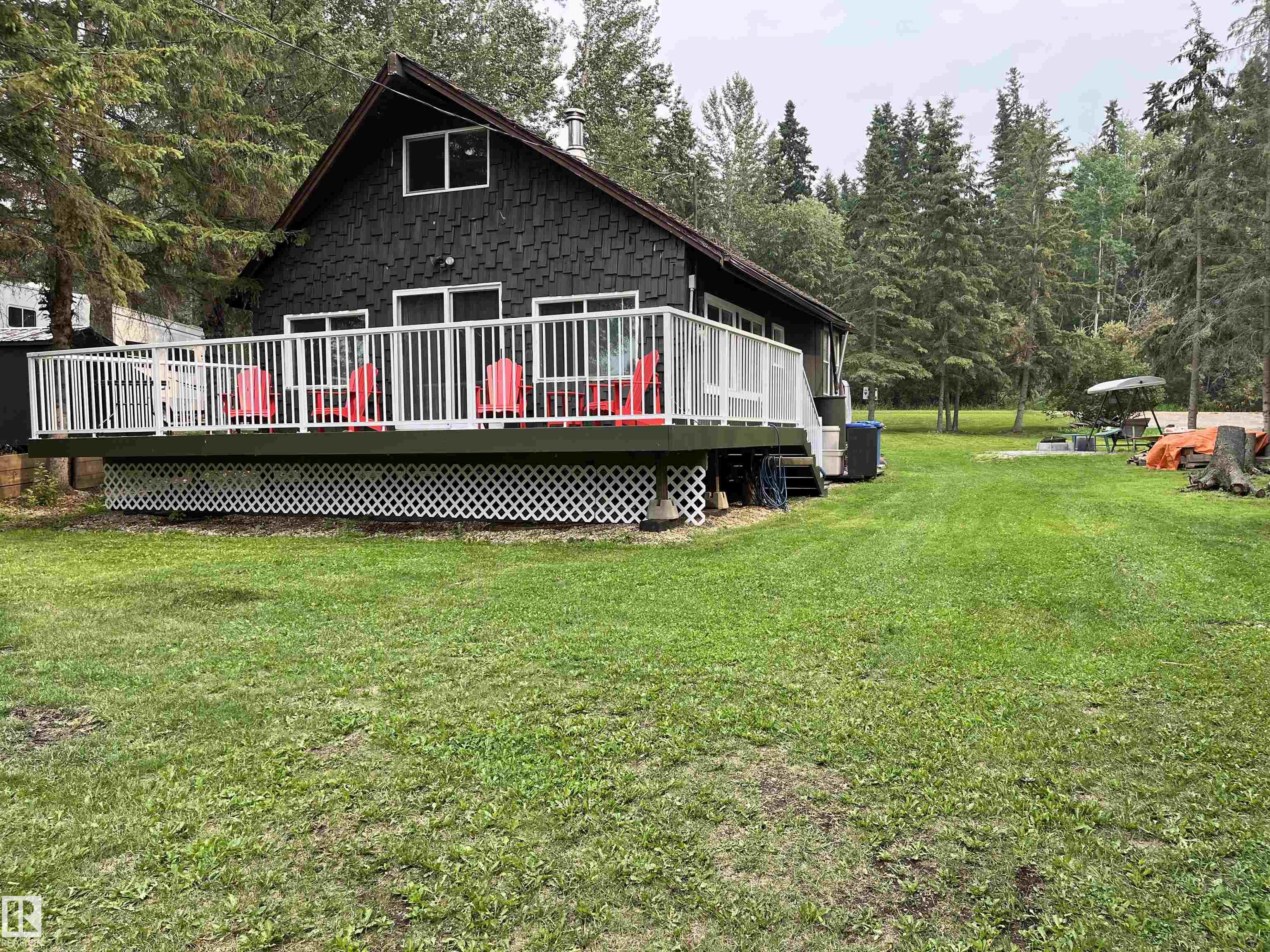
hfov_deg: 67.3
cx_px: 635
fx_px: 954
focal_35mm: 26
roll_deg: +0.5
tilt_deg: -2.4
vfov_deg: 53.1
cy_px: 476
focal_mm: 5.1
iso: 50
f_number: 1.6
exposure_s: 1/628
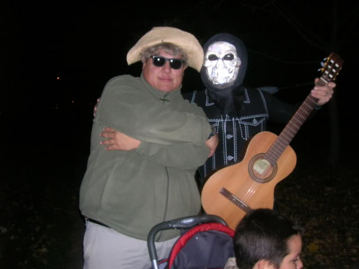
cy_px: 134
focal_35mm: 34
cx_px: 180
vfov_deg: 41.8
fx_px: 353
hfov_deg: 54.0
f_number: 4.9
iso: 200
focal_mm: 5.7
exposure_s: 1/60.1
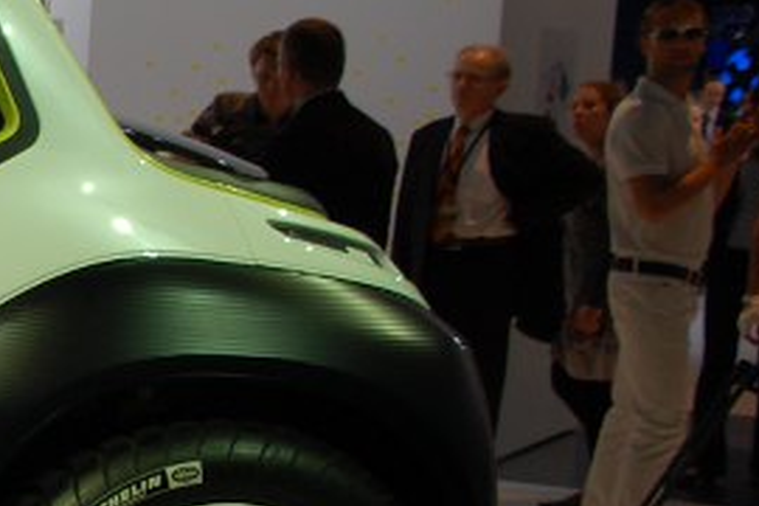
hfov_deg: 14.2
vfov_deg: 10.9
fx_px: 2635
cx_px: -663
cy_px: 412
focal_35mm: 125
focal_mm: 22
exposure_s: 1/125
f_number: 5.6
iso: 220
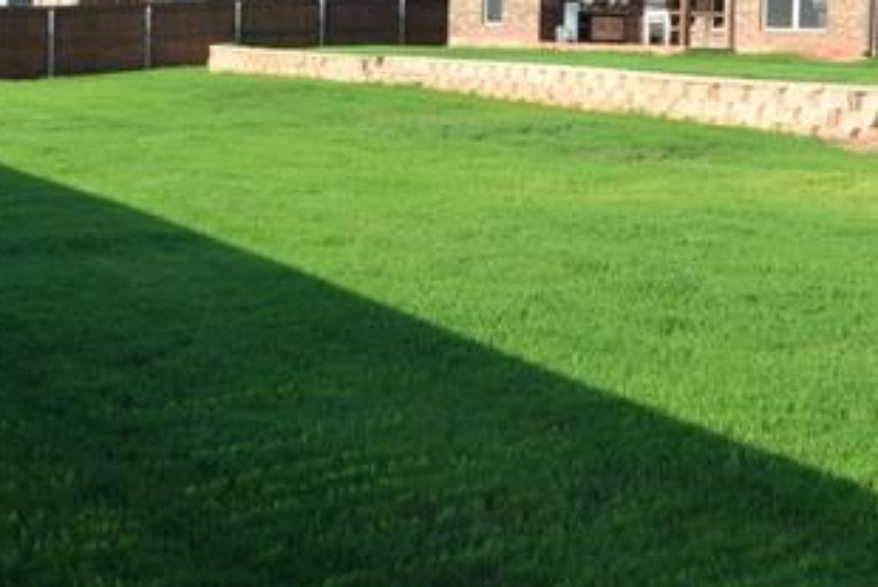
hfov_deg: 29.5
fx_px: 1659
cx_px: 572
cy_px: 94
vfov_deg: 19.8
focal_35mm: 68
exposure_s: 1/160
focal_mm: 22
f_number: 6.3
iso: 100
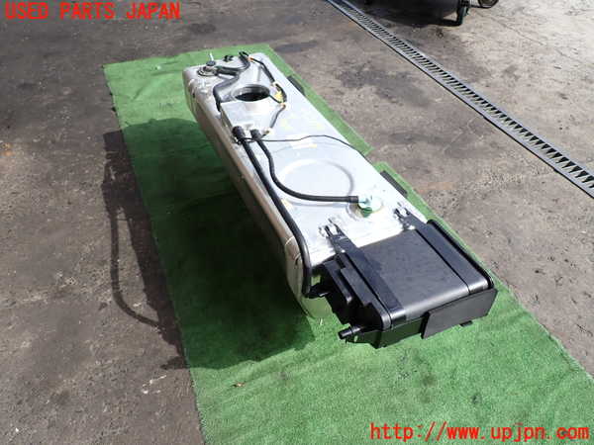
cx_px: 297
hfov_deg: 69.4
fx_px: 429
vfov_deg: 54.9
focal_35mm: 25
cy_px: 222
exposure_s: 1/640
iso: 100
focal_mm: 4.5
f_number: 2.8
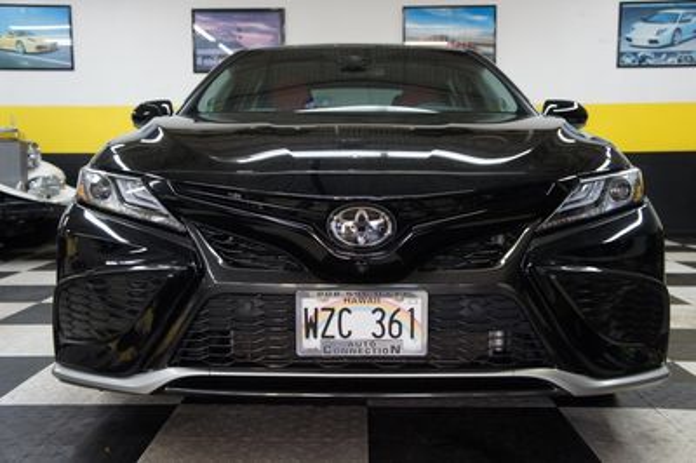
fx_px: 724
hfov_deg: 51.3
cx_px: 348
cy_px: 232
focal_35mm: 38
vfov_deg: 35.4
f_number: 4
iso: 400
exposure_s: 1/40
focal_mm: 25
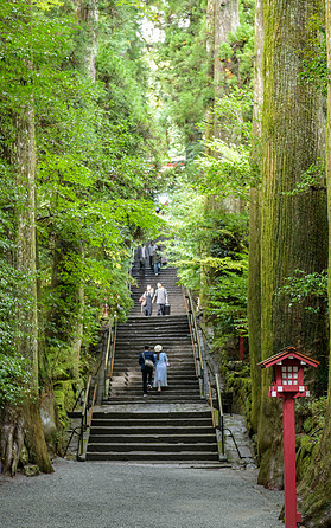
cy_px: 264
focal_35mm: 72
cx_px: 172
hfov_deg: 18.1
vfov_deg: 28.6
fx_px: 1039
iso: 1600
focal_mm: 70
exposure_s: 1/160
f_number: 4.5
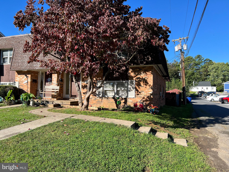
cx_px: 114
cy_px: 86
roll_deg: -0.9
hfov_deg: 67.3
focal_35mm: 26
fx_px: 172
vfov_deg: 53.1
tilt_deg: +2.6
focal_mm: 5.7
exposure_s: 1/1808
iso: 50
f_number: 1.5
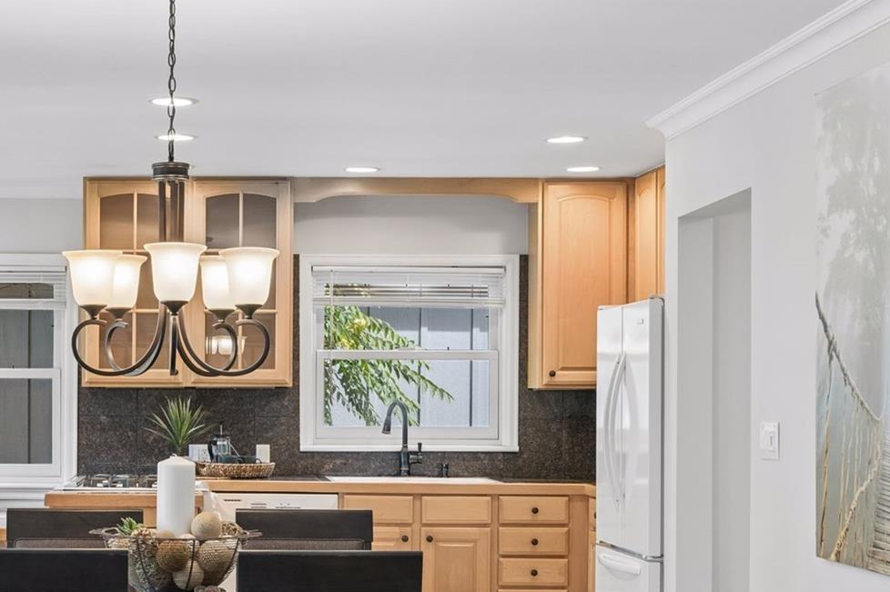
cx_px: 189
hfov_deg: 27.6
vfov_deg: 18.8
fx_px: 1779
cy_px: 425
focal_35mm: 72
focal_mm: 44
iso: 400
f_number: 9
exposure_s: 1/10
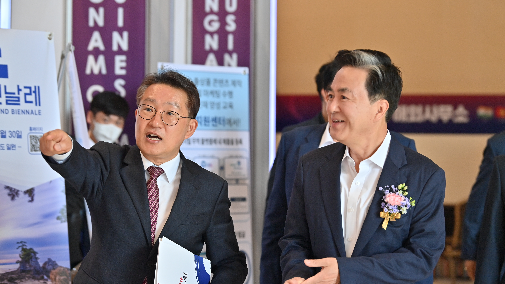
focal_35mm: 100
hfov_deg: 21.4
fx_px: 1339
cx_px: 252
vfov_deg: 12.1
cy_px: 163
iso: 1000
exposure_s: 1/200
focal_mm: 95
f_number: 4
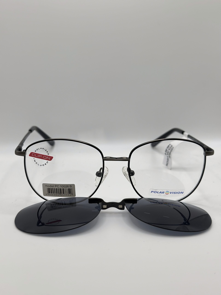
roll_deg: +0.4
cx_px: 110
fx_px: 409
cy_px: 148
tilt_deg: -18.6
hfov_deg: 30.3
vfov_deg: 39.7
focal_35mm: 48
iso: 80
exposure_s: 1/864
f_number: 1.78
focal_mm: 6.86
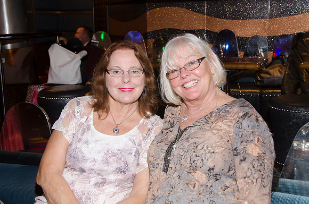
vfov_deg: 26.4
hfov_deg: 39.0
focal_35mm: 51
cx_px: 154
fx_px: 437
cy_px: 102
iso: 400
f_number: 5.6
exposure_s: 1/60
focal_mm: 34
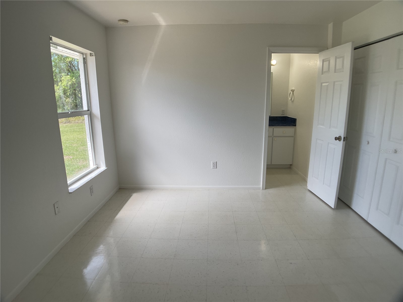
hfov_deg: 61.7
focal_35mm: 29
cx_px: 202
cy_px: 151
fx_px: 338
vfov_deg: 48.2
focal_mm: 3
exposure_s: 1/156
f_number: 1.8
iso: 16
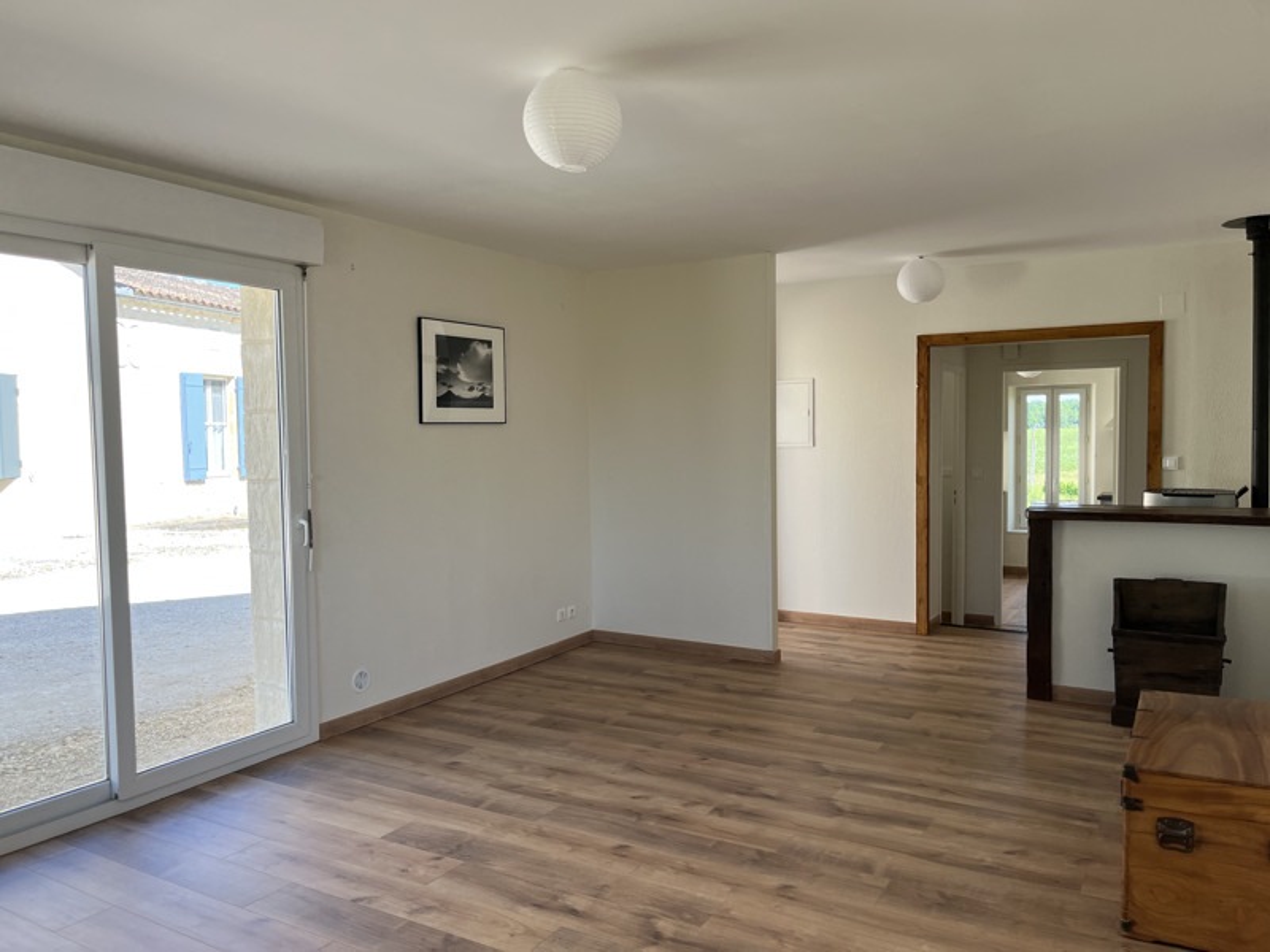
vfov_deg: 53.1
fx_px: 954
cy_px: 476
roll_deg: +0.5
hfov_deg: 67.3
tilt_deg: -4.7
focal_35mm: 26
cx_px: 635
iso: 50
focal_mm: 5.1
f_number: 1.6
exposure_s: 1/307
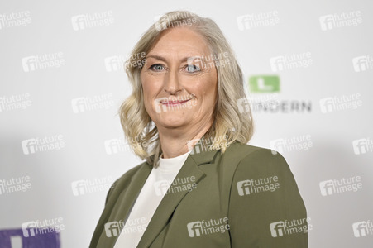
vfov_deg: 6.9
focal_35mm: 200
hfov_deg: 10.3
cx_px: 186
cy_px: 124
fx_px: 2071
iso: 1250
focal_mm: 200
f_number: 2.8
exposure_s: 1/640
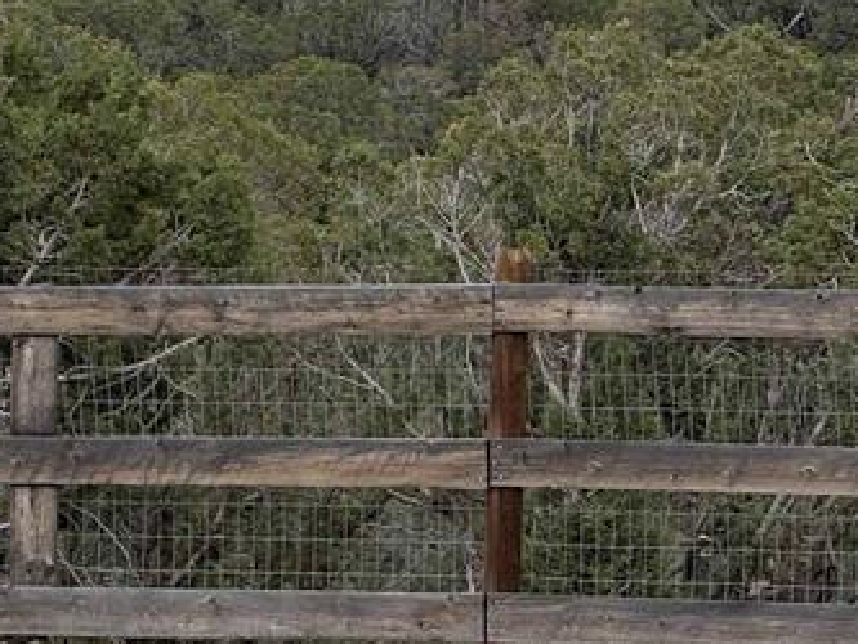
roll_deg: -2.3
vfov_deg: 4.0
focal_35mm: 369
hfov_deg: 5.4
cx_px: 258
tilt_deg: +0.9
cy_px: -88
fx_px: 9149
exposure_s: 1/1114
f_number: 2.8
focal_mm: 15.66
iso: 50
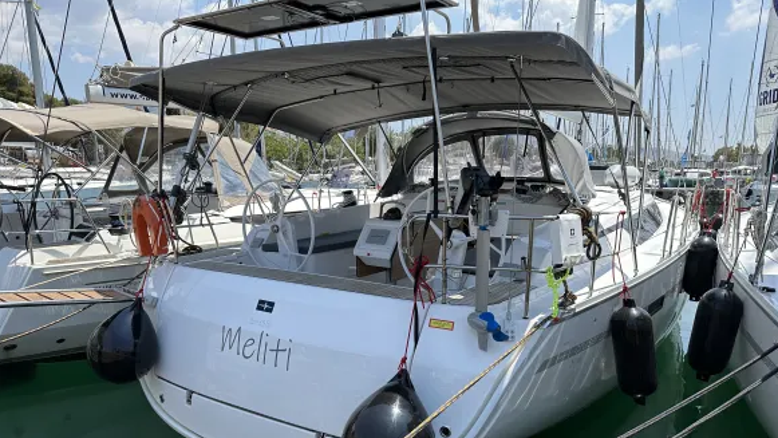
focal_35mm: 27
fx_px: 557
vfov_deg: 42.5
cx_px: 398
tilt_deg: -10.0
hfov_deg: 69.8
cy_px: 279
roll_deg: -0.4
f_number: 1.78
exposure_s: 1/4184
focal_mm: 6.86
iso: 80
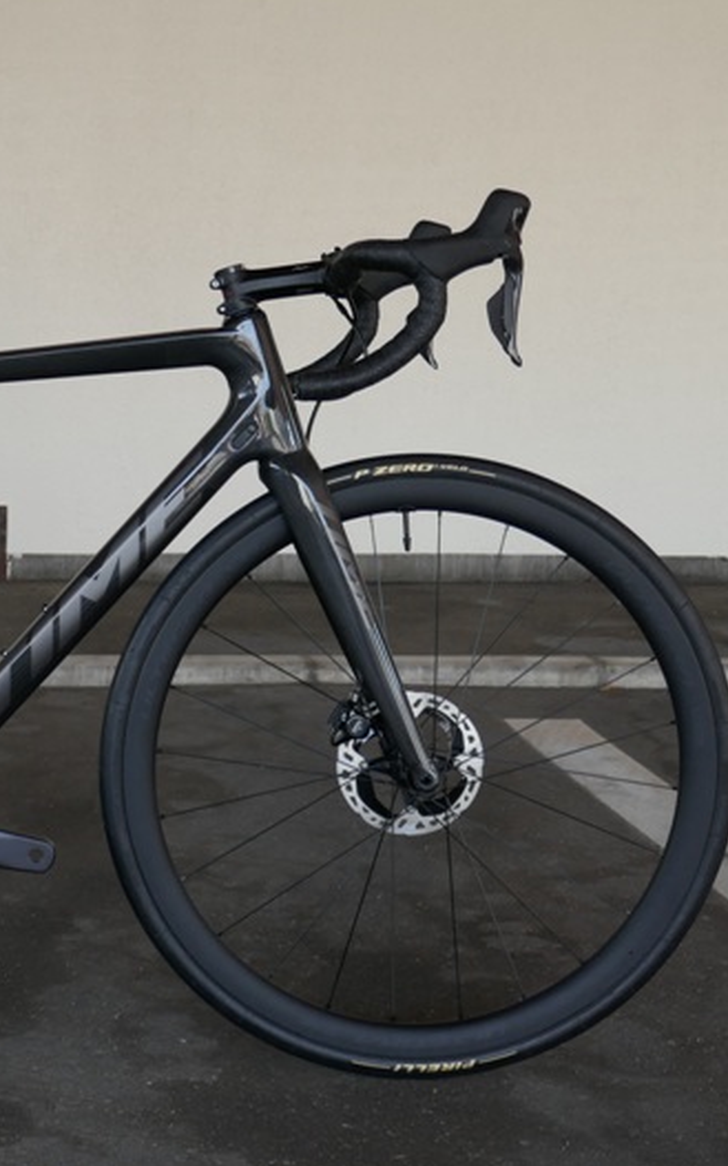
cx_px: -44
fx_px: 2065
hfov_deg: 19.3
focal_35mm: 65
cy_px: 583
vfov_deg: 31.5
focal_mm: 15.1
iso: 200
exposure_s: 1/80
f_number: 3.8
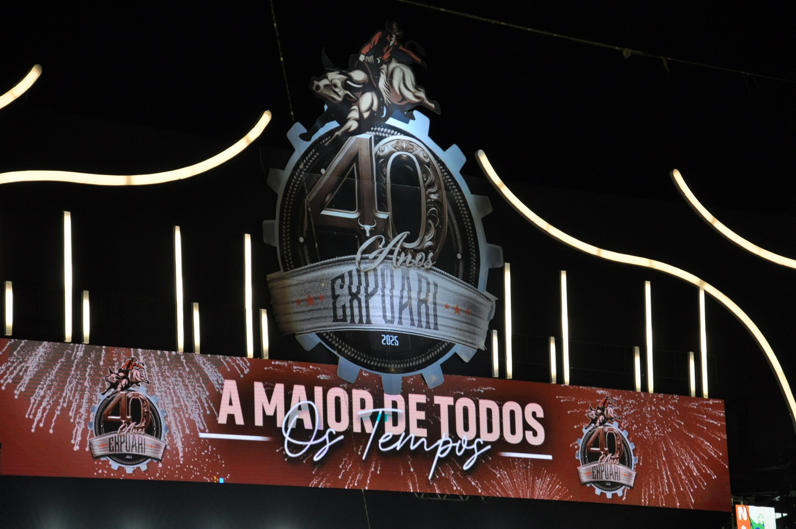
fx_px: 2981
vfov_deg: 10.1
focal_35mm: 135
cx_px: 398
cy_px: 264
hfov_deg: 15.2
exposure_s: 1/80
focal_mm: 90
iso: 800
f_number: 5.6
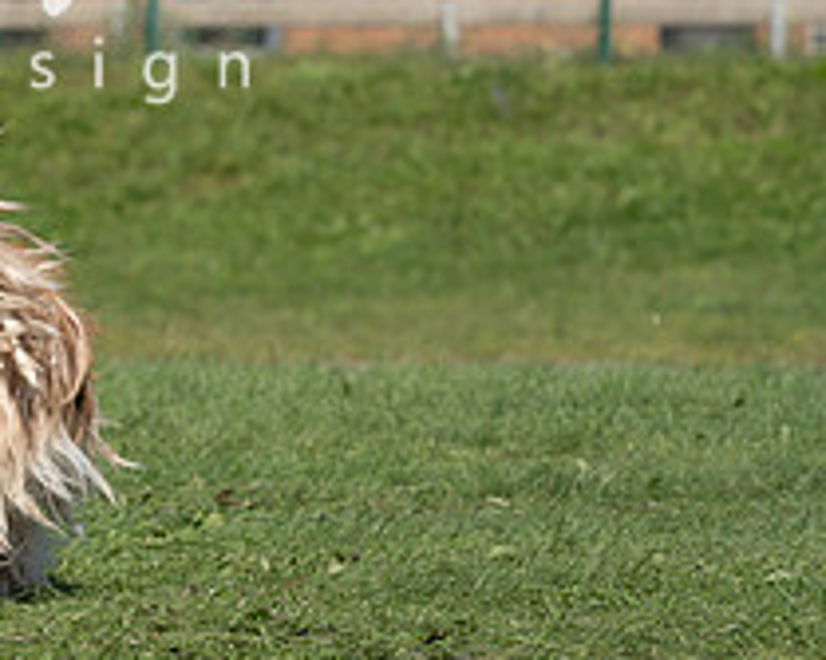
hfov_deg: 6.8
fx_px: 6940
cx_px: -241
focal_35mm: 284
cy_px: 188
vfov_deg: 5.4
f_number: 5
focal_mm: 109
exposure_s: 1/800
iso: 100
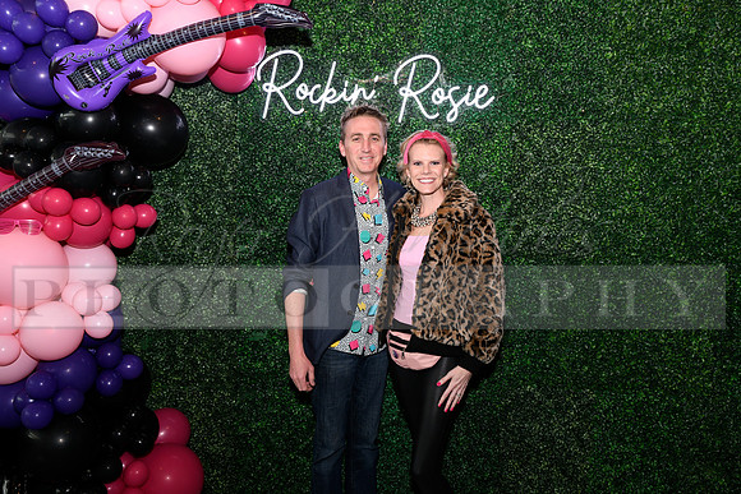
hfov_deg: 60.3
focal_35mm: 31
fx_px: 638
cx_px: 370
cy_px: 247
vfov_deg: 42.3
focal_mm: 31
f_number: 6.3
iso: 500
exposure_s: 1/60
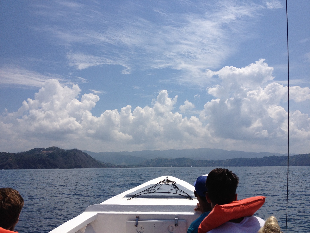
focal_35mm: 35
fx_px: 313
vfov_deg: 40.7
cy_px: 116
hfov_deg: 52.6
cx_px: 155
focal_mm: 4.28
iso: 50
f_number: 2.4
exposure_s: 1/4608
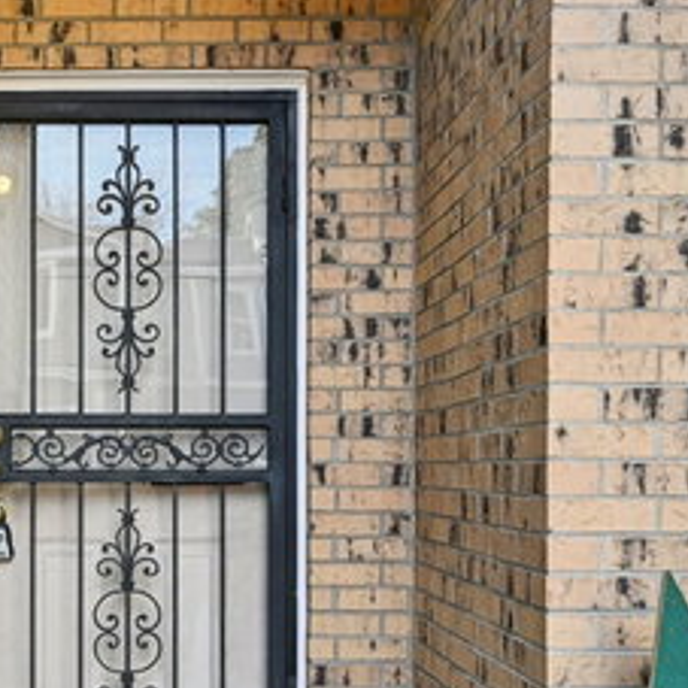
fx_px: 1214
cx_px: 136
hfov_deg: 30.8
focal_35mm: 54
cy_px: 458
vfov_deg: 31.4
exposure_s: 1/30
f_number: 8
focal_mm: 30
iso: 280
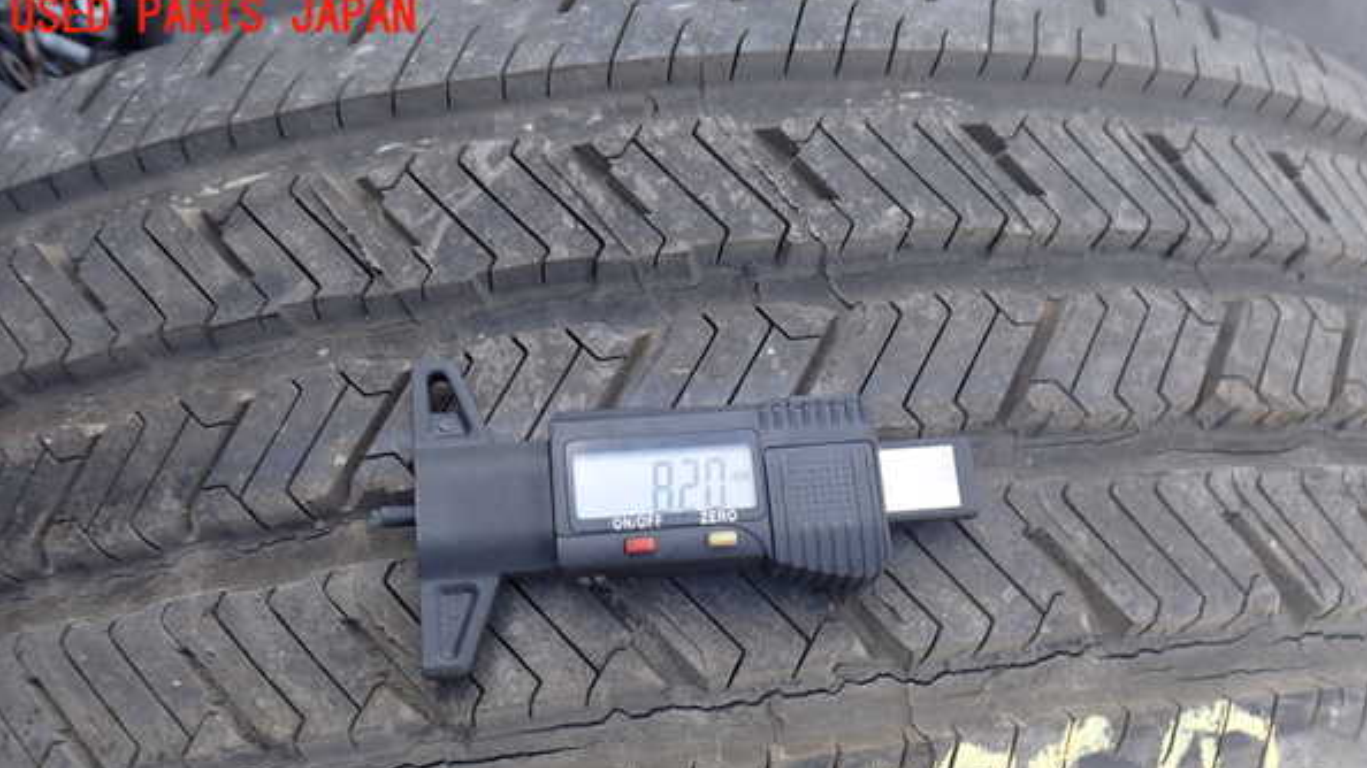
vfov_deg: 35.3
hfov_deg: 59.5
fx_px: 1196
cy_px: 506
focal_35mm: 33
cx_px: 688
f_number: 3.2
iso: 100
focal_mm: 5.4
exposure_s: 1/160
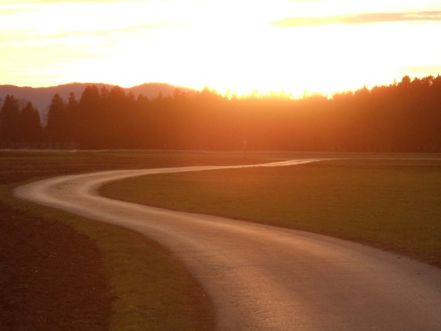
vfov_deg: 4.7
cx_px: 220
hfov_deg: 6.3
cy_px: 166
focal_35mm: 314
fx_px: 4000
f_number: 5.6
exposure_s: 1/160
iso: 400
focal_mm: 42
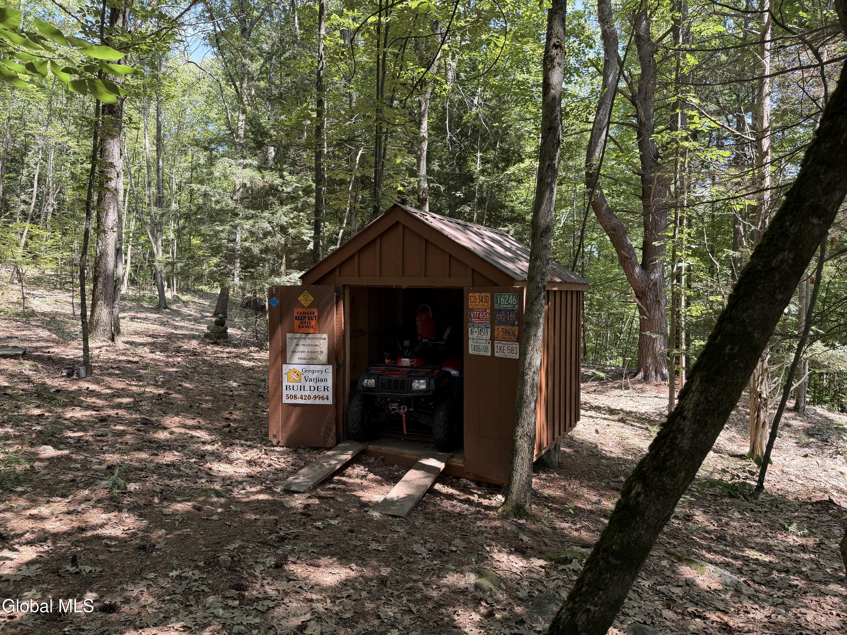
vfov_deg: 56.8
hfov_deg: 71.6
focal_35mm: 24
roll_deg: +0.8
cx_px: 424
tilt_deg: -3.8
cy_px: 318
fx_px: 587
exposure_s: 1/186
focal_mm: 6.76
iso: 80
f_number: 1.78
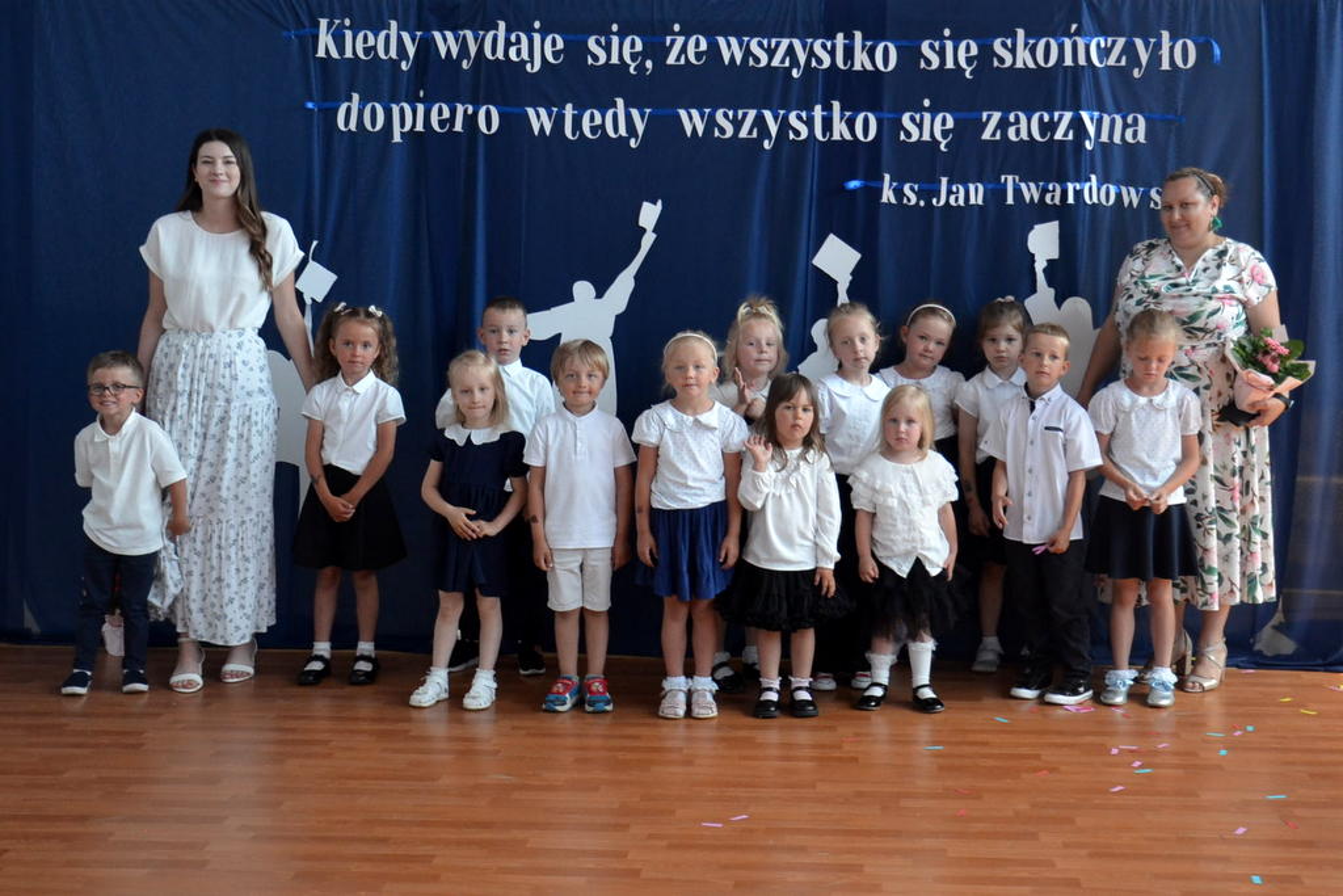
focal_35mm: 39
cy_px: 448
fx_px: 1455
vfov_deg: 34.2
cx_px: 672
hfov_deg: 49.5
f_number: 4
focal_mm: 26
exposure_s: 1/100
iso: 800
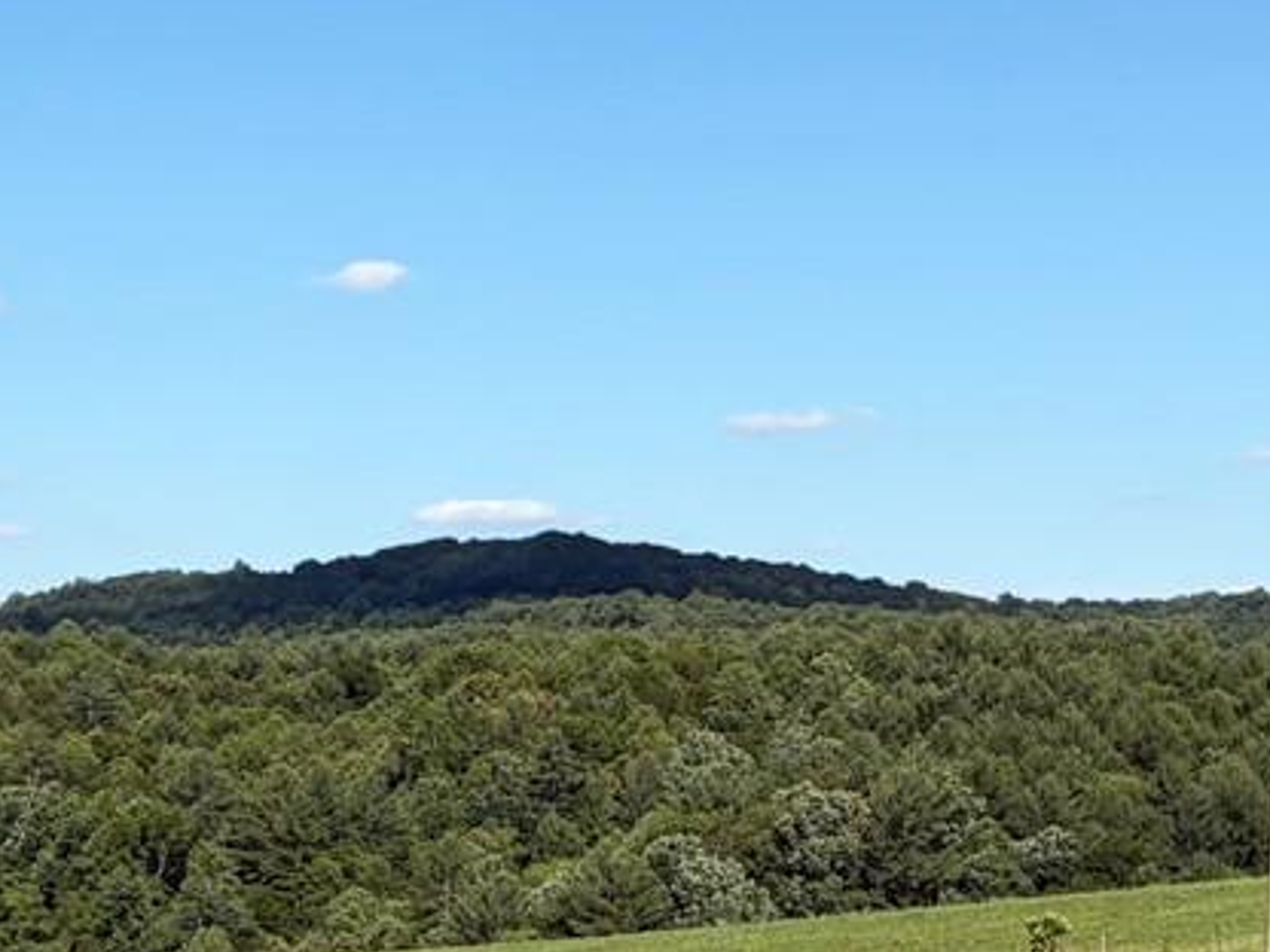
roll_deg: +1.4
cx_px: 604
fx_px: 4696
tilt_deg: -4.3
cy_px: 989
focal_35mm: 128
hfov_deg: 15.4
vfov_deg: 11.4
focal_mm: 5.96
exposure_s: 1/4608
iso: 50
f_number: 1.6
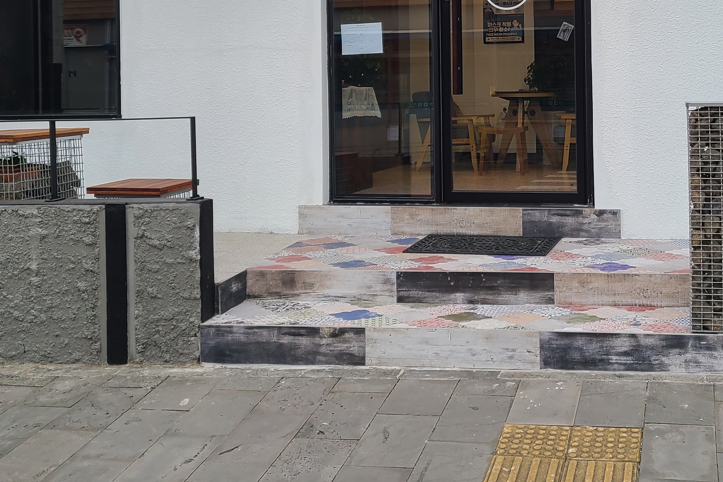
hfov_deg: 35.8
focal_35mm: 55
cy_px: 71
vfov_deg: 24.1
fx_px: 1105
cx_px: 489
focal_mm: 5.4
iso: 40
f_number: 1.8
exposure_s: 1/423
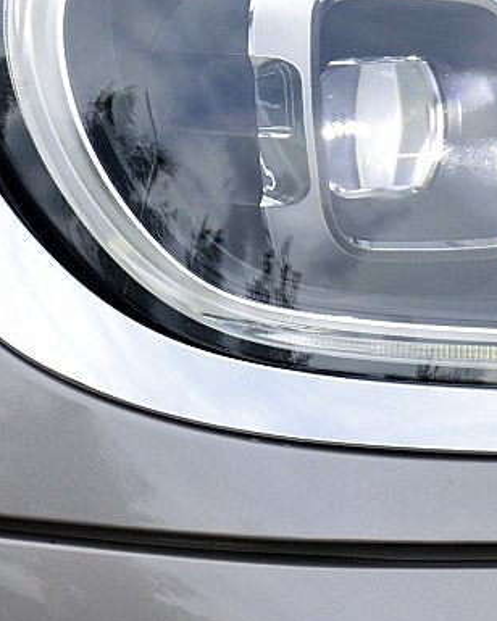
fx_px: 5461
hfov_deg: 5.2
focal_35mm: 297
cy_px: 29
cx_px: 326
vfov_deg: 6.5
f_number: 10
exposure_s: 1/320
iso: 400
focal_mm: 50
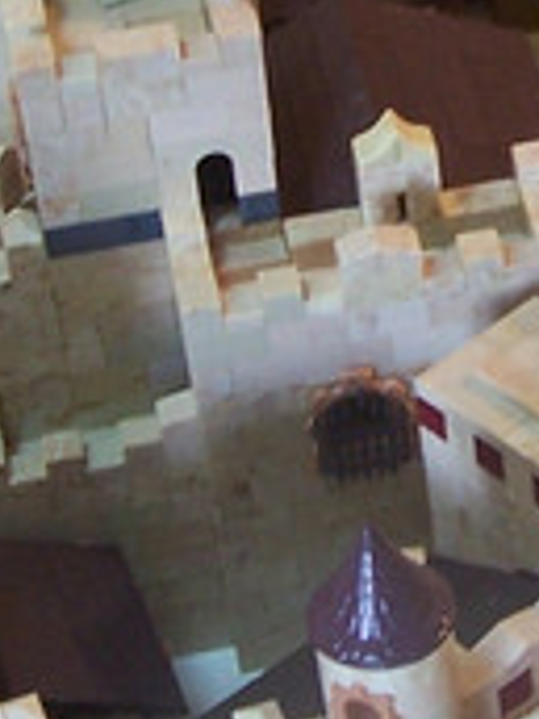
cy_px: 201
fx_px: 3280
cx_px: 547
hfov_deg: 9.3
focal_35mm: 158
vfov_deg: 12.5
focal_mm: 5.6
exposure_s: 1/30
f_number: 2.7
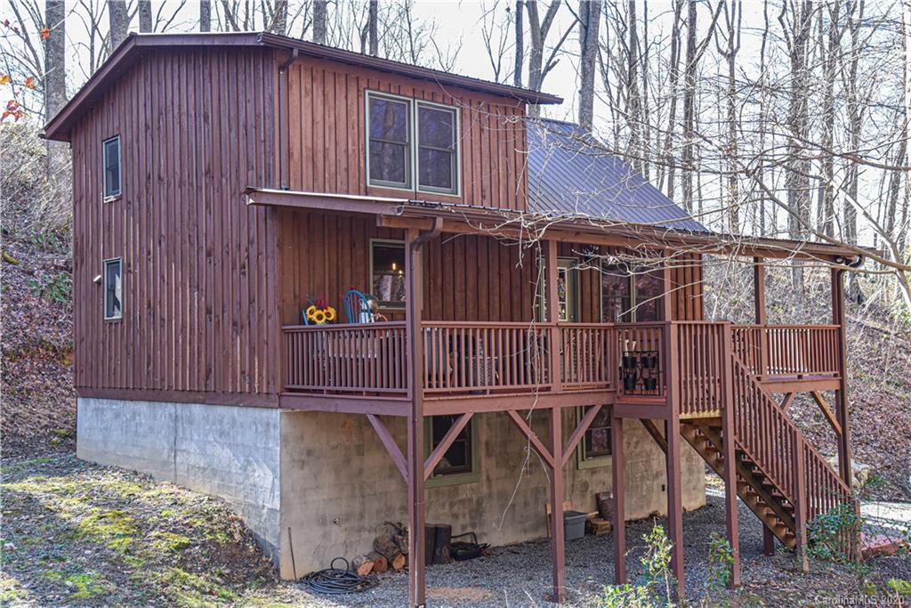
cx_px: 456
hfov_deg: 48.5
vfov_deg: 33.4
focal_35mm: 40
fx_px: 1012
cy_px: 304
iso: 1250
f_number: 5.6
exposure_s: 1/125
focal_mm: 40
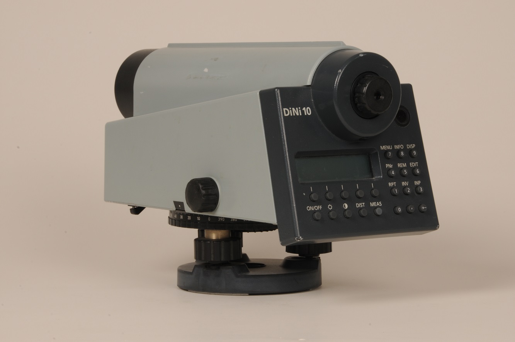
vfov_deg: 10.1
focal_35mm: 135
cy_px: 171
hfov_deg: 15.2
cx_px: 258
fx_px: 1929
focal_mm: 90
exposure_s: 1/60
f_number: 29
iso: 200
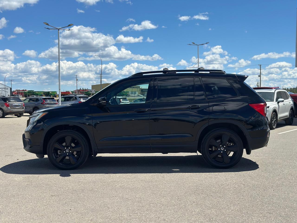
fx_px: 412
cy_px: 112
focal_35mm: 48
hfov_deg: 39.7
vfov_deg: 30.3
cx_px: 148
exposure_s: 1/8197
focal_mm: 6.86
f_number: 1.78
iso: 100
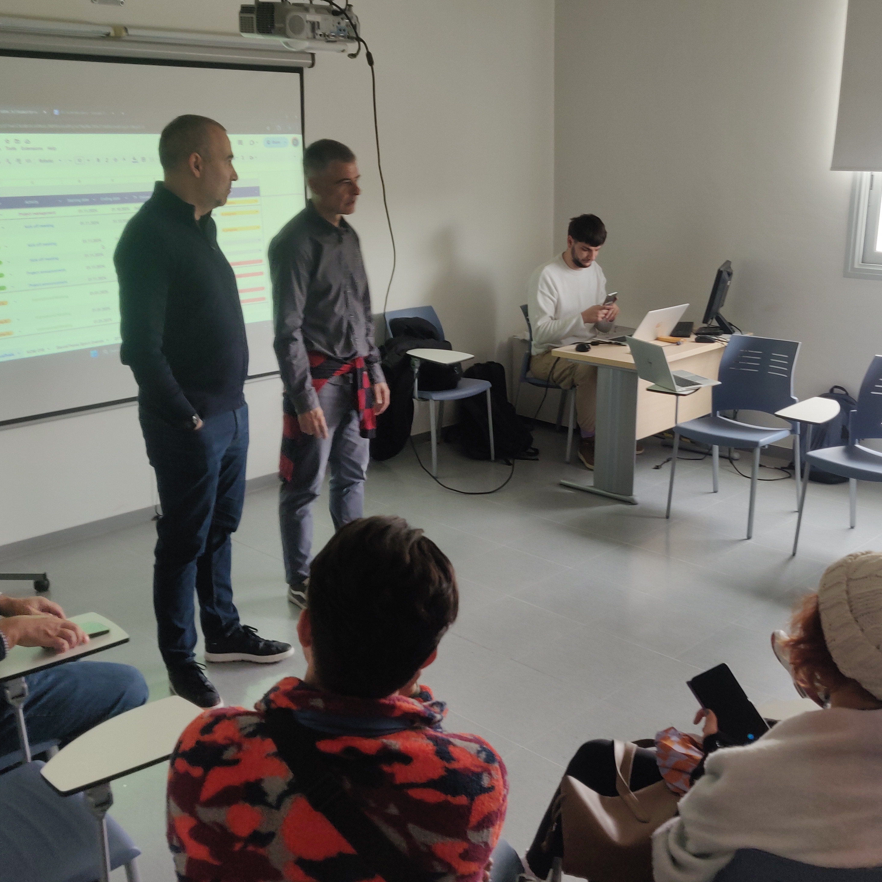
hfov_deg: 47.1
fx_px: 1009
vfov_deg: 47.1
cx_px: 504
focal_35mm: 35
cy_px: 488
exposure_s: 1/33
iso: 125
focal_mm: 4.25
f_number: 1.7
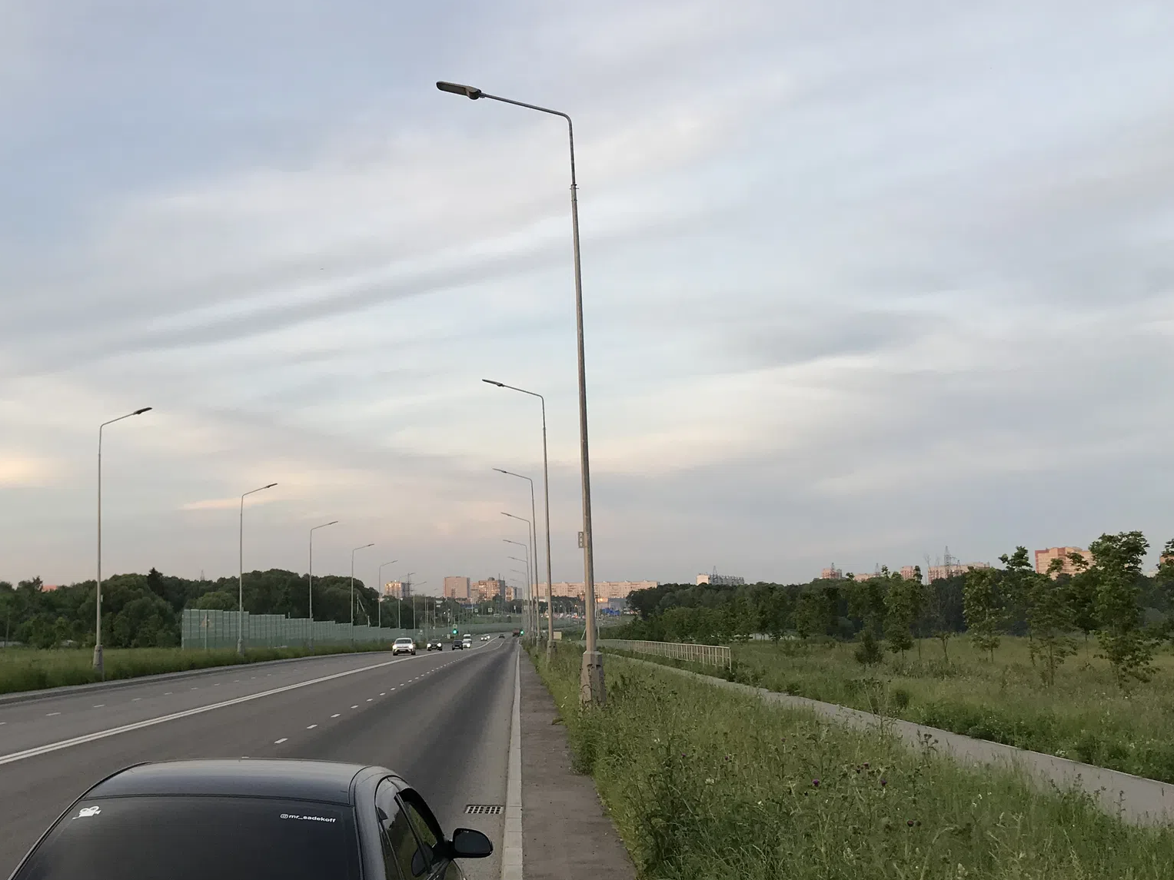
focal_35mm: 44
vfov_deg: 32.9
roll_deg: +0.7
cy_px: 470
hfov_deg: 41.7
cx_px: 294
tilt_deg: +7.1
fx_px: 1492
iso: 20
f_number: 1.8
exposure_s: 1/217
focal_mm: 3.99
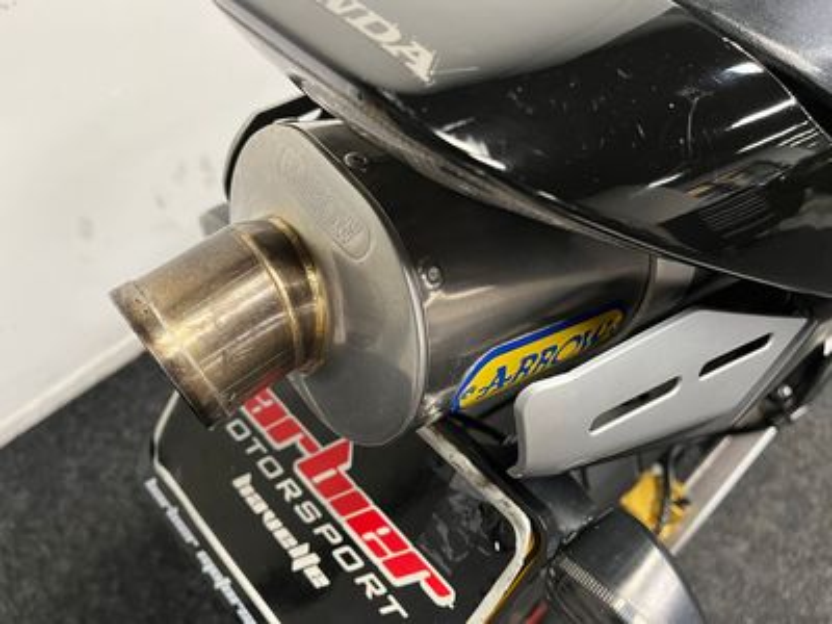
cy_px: 312
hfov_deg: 67.3
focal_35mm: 26
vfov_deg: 53.1
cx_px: 416
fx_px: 625
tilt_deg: -54.2
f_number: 1.6
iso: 320
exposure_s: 1/50
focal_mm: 5.1
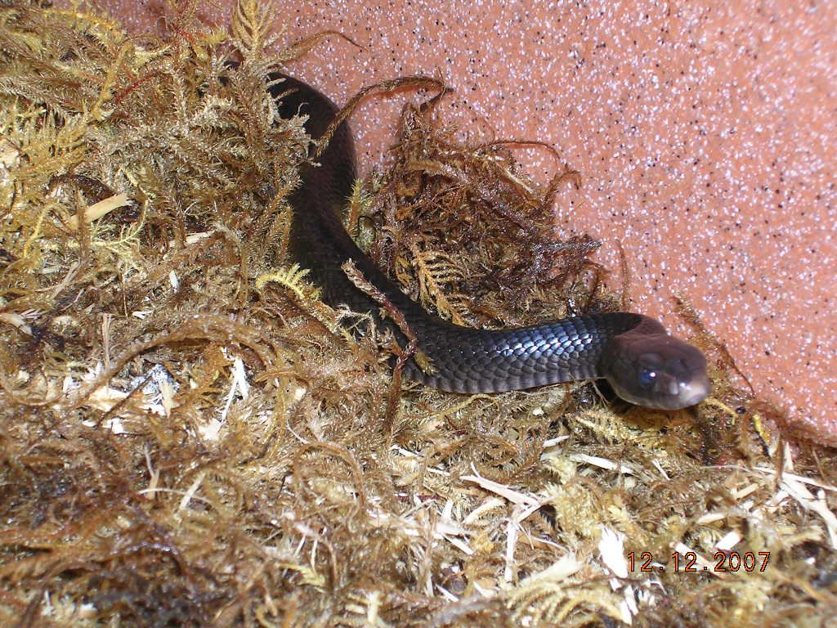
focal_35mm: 110
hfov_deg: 17.9
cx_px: 418
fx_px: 2660
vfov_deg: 13.5
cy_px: 314
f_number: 4.8
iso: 50
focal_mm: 16.7
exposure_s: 1/60.1
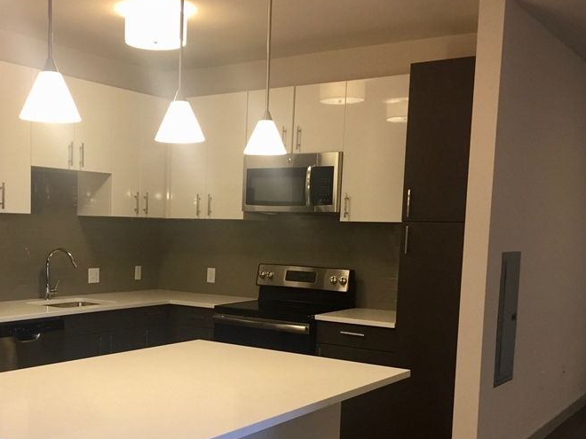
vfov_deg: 31.9
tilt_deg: -6.0
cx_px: 172
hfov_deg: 41.2
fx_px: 762
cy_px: 300
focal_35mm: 45
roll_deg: -1.7
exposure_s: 1/30
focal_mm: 4.15
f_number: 2.2
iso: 64
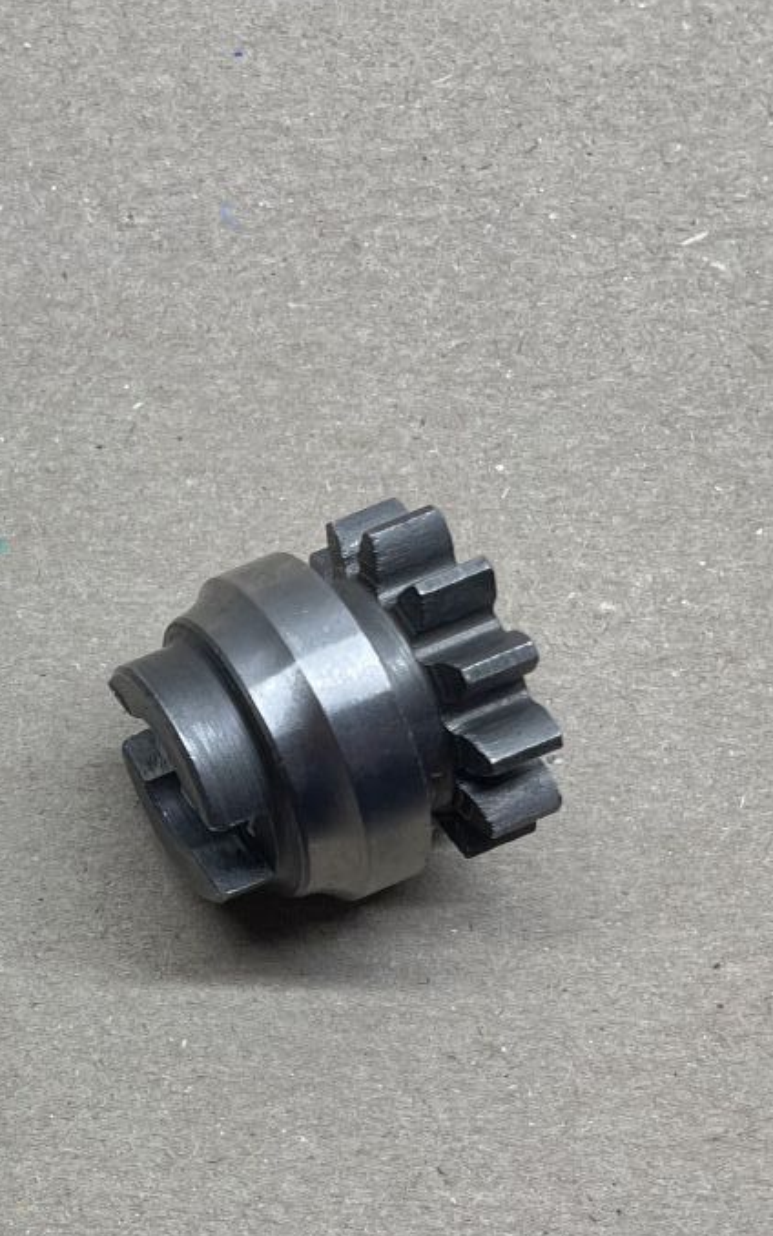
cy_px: 749
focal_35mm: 65
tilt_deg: -72.7
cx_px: -246
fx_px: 2190
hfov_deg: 18.5
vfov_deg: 31.4
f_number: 1.6
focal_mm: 4.2
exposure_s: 1/100
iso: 64
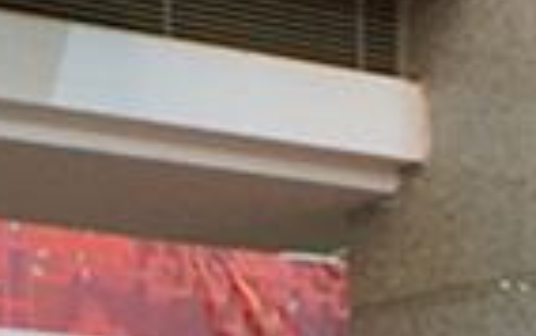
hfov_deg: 9.5
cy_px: 702
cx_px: -136
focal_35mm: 217
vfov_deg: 5.9
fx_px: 3172
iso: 6400
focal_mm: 37
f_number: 4
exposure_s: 1/60
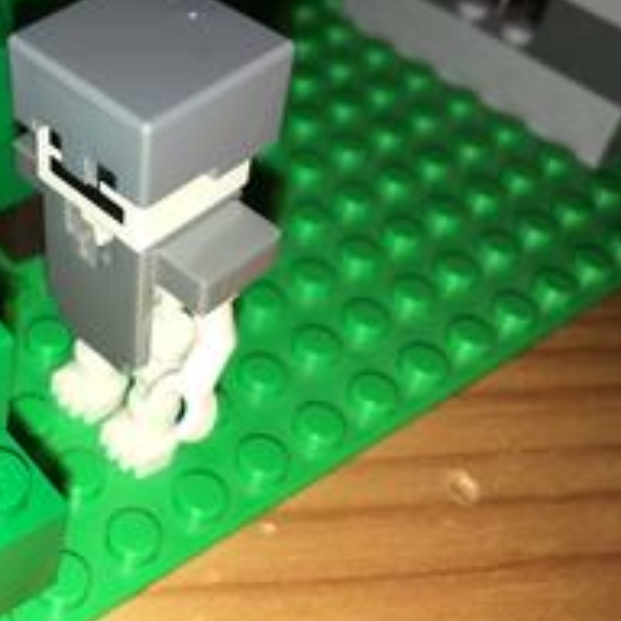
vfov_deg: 35.3
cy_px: 268
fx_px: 974
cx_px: 45
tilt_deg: -42.2
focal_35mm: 48
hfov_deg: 33.2
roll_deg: -6.0
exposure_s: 1/231
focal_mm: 4.15
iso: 25
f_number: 2.2
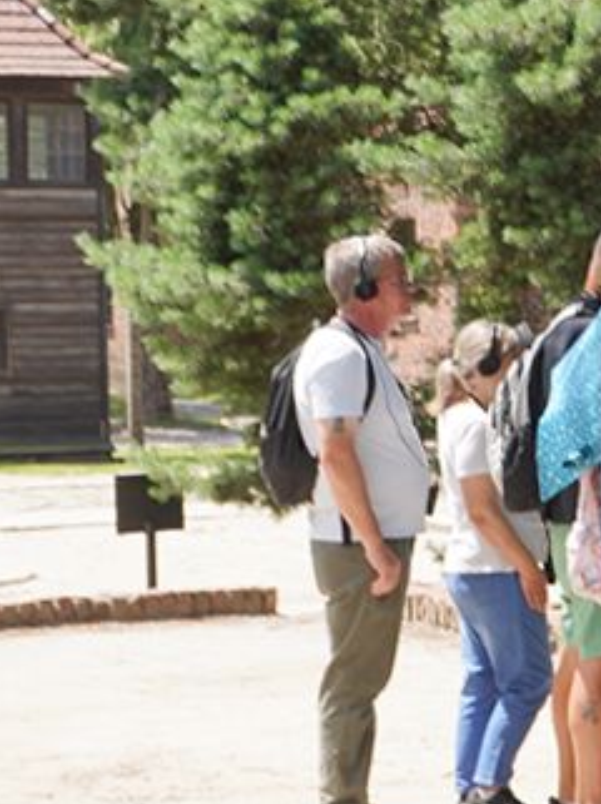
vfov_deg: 13.7
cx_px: 1603
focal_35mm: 144
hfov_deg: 8.9
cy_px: 333
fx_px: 3340
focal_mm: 24
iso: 100
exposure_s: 1/100
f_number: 8
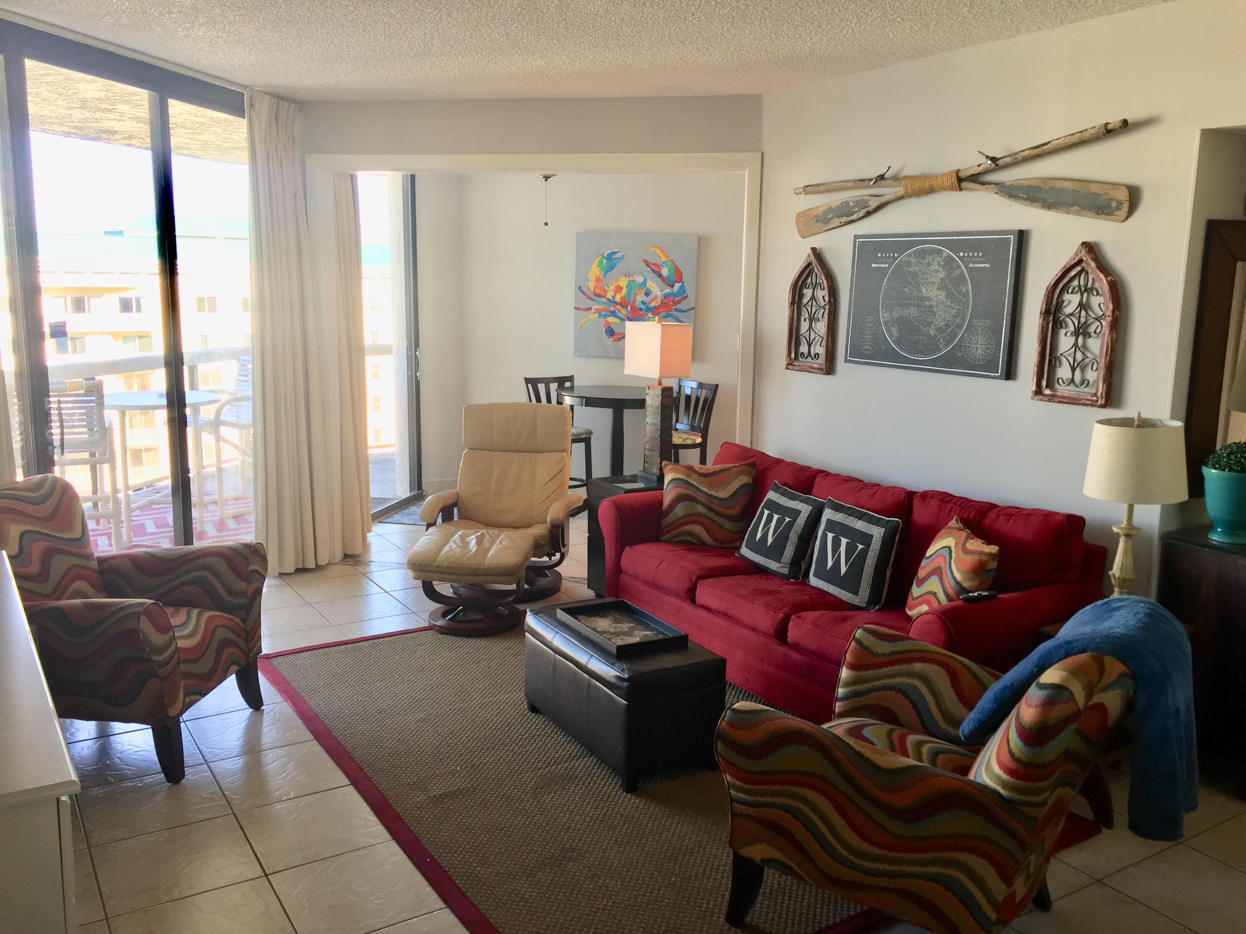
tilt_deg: -10.7
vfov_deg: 48.2
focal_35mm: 29
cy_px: 467
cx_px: 623
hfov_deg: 61.7
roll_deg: -1.5
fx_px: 1044
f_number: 2.2
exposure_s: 1/40
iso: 32
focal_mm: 4.15
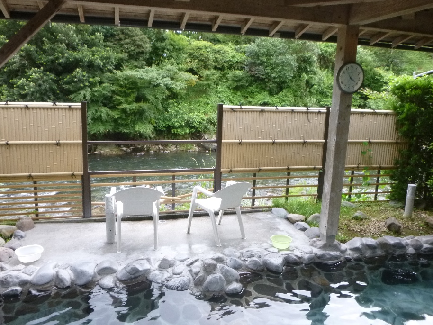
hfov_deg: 63.4
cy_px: 166
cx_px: 200
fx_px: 350
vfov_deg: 49.8
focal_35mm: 28
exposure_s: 1/60
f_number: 3.9
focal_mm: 4.5
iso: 160
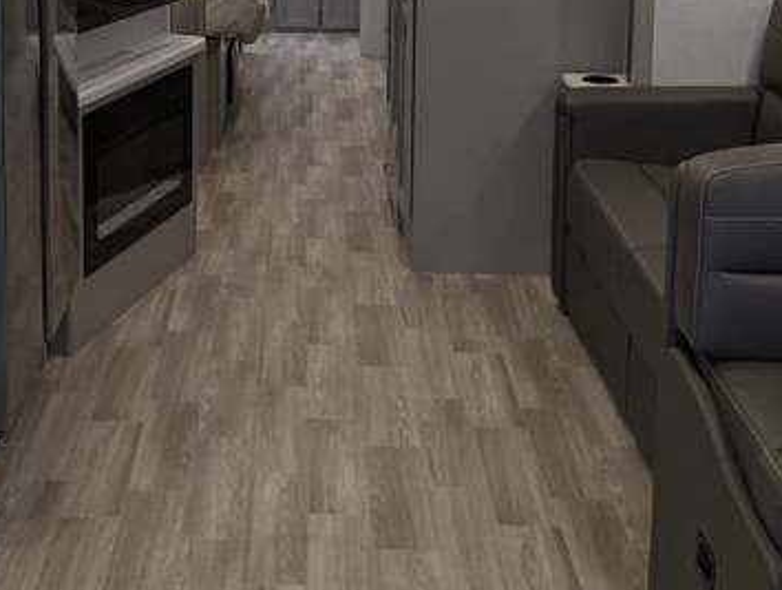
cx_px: 275
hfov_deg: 30.5
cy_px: -18
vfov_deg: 22.4
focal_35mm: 63
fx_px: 1426
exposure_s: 1/58
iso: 69
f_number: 2.2
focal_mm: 2.35
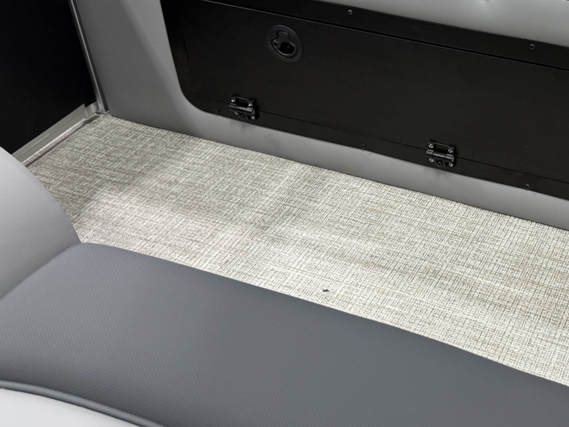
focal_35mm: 52
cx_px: 478
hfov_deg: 35.3
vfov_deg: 27.8
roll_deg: -1.7
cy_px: 125
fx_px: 855
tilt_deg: -33.1
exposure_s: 1/120
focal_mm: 6.76
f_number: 1.78
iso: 125
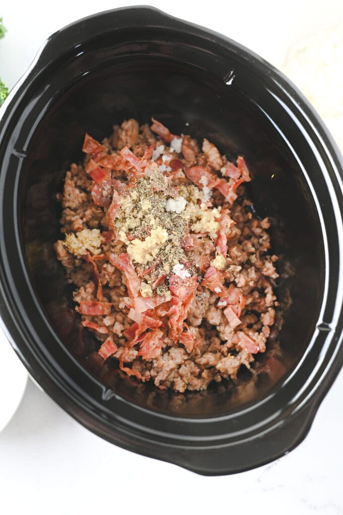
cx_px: 172
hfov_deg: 26.9
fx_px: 716
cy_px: 258
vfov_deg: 39.6
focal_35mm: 50
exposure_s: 1/100
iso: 2200
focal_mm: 50
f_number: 4
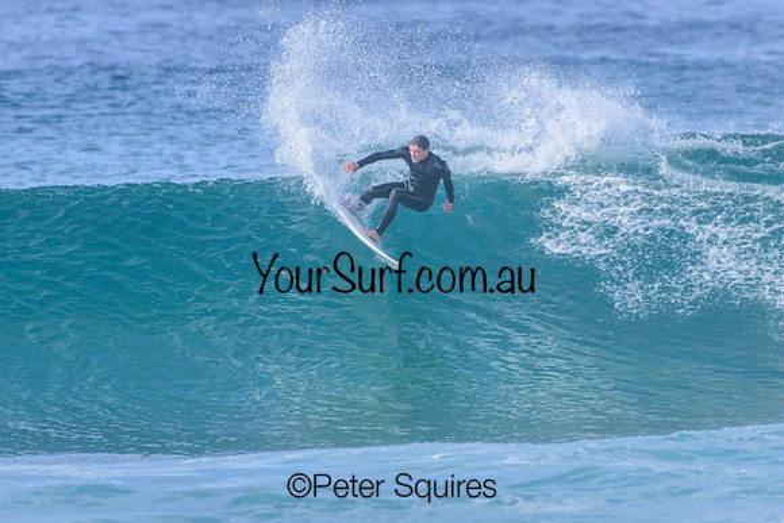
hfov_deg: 2.1
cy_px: 262
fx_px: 21782
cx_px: 392
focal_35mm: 1000
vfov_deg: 1.4
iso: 2000
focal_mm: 1000
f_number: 11
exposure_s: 1/2000
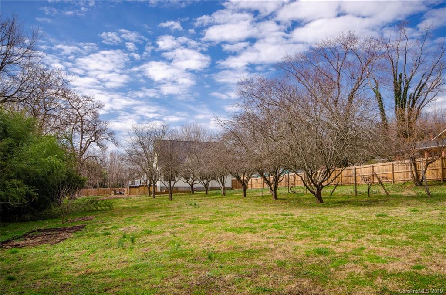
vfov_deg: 43.4
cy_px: 148
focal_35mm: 30
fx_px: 371
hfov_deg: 62.1
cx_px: 223
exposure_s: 1/160
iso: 100
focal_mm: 20
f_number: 11
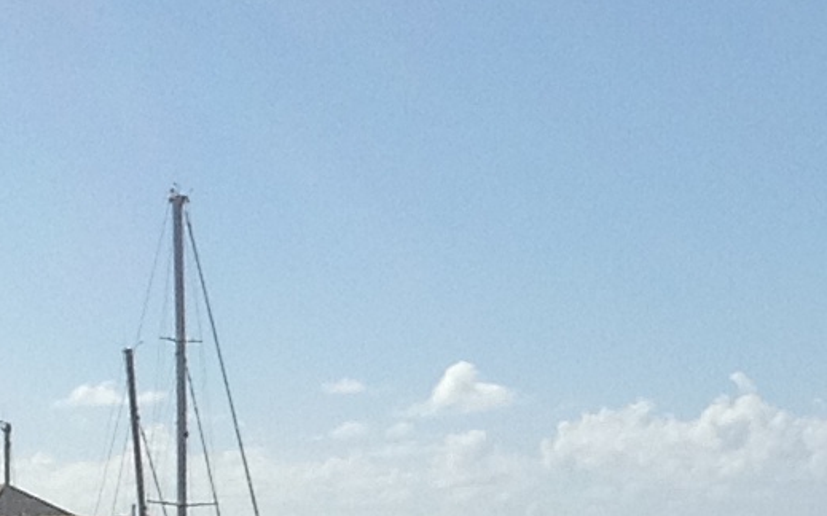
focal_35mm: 185
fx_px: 4168
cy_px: 519
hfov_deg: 11.1
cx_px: 1005
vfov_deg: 7.1
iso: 80
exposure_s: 1/3030
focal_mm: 4.28
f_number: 2.4
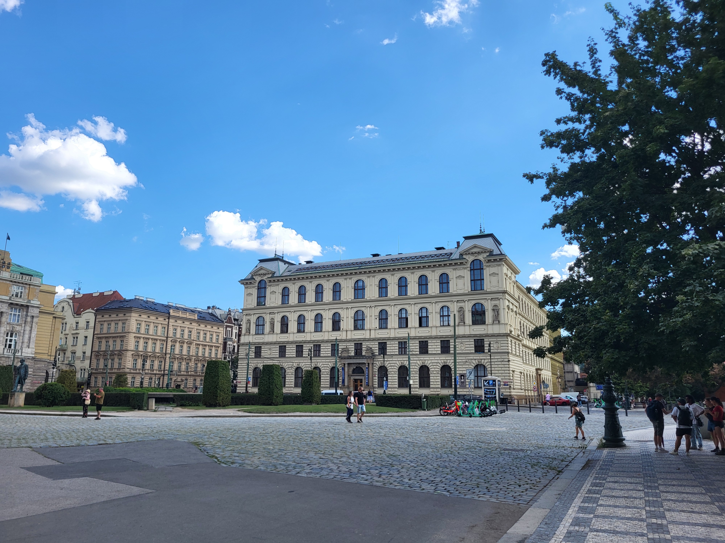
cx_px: 362
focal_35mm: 26
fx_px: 545
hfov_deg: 67.3
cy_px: 272
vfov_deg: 53.1
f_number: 1.8
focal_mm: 5.4
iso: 40
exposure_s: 1/1418
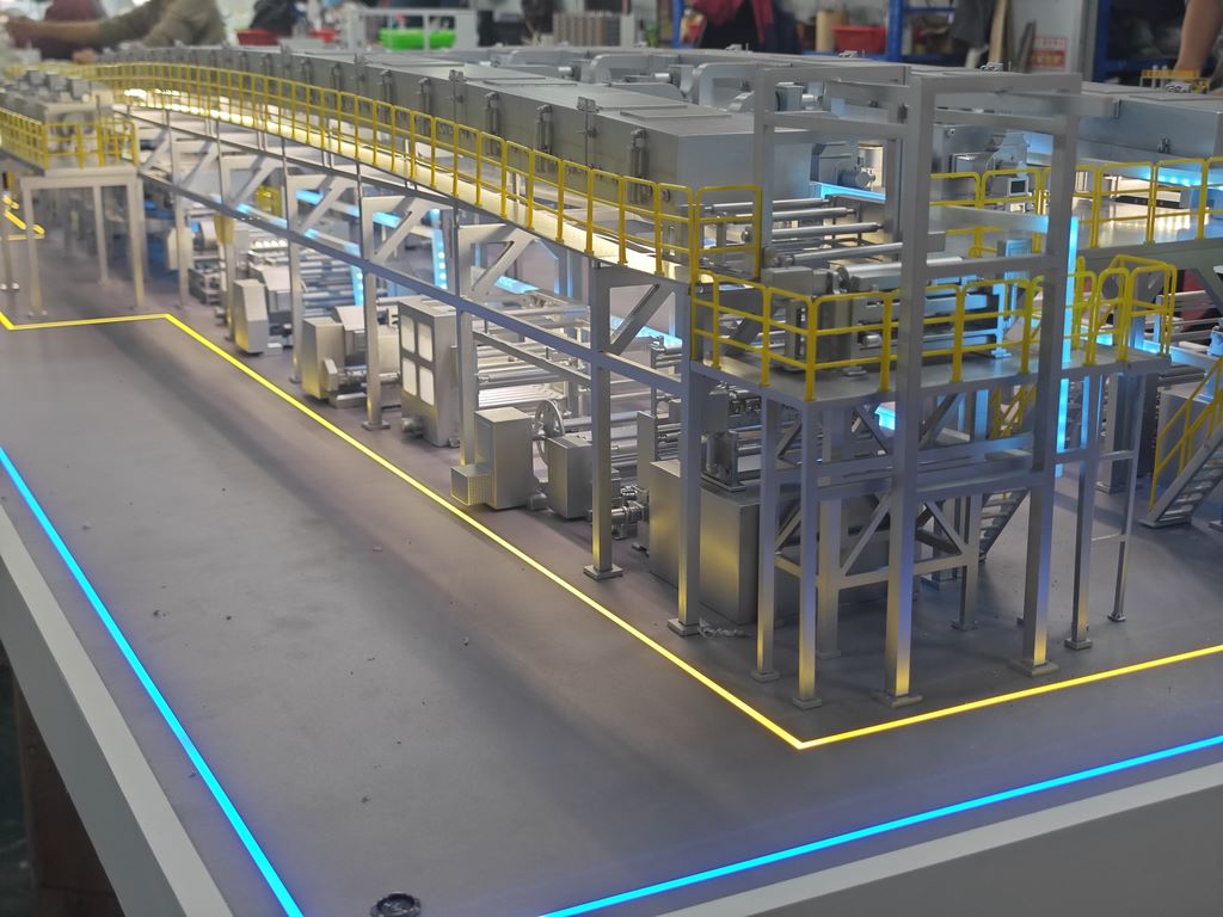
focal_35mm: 46
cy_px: 458
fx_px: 1625
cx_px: 612
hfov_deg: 41.2
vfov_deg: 31.5
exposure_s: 1/100
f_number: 1.9
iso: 125
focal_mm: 8.7
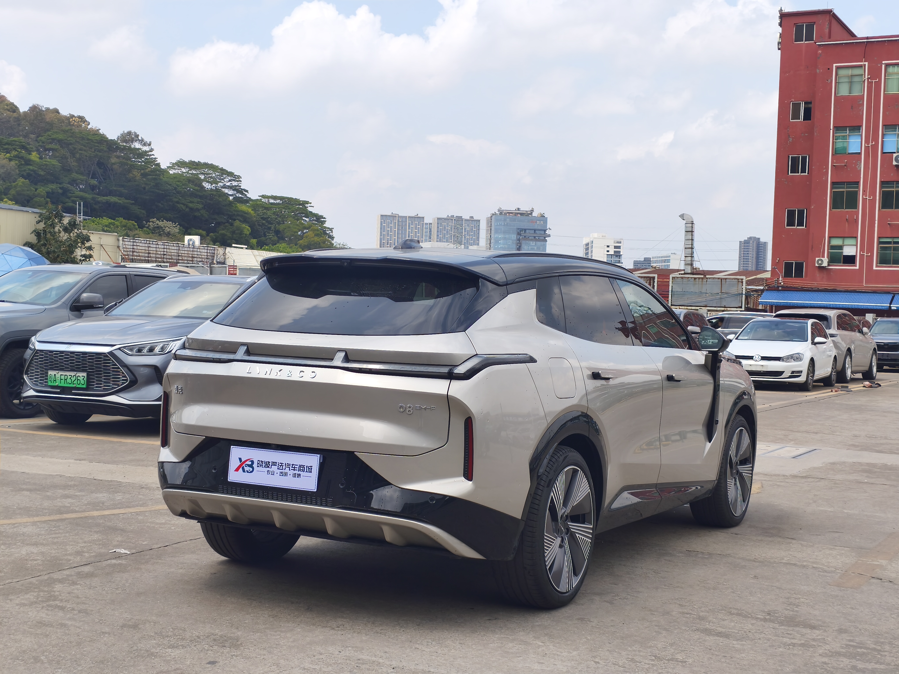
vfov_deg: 31.5
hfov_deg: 41.2
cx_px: 450
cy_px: 337
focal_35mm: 46
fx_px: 1195
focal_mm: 5.84
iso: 80
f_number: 1.6
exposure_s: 1/1939
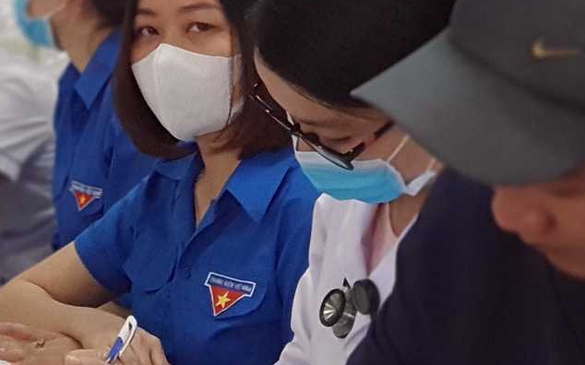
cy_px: 92
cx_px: -118
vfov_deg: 7.5
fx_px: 2774
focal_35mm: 174
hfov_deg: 11.8
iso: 500
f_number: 2.4
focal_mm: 6
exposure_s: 1/50
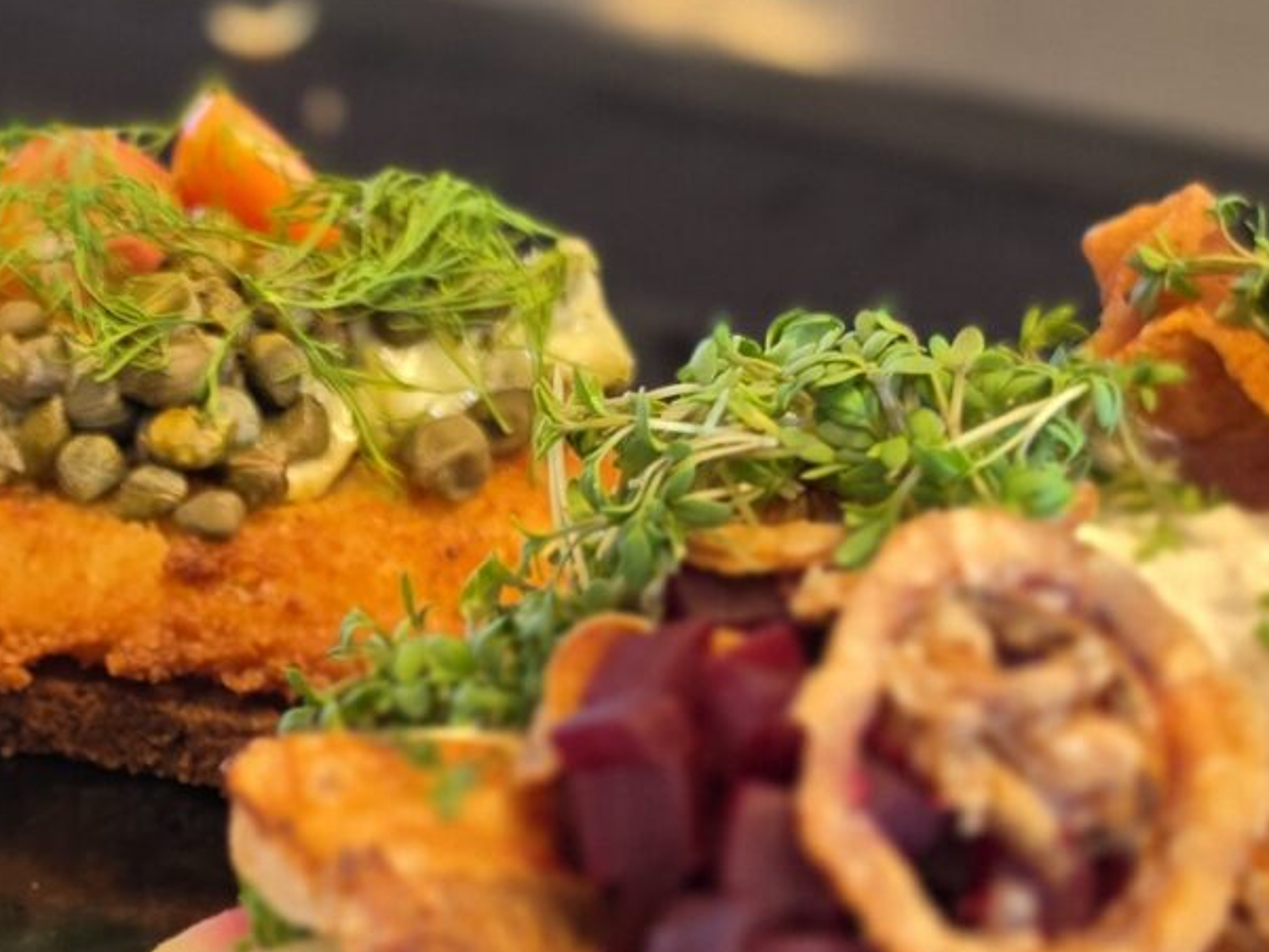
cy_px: 849
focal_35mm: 98
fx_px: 3593
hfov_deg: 19.8
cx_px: 205
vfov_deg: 14.9
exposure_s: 1/100
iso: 100
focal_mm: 6.5
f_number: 1.4
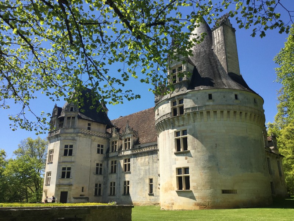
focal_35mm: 31
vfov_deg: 45.4
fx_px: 263
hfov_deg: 58.4
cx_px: 147
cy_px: 110
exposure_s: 1/886
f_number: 2.4
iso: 25
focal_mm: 3.3
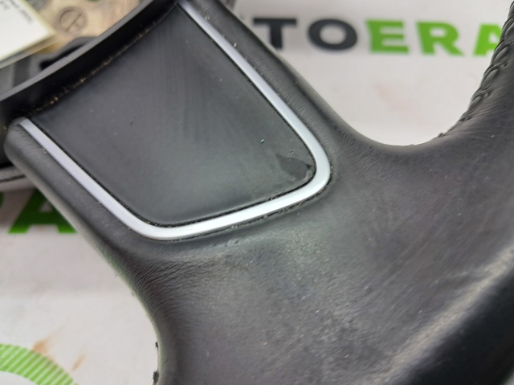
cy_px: 192
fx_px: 401
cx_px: 257
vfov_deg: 51.3
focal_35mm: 27
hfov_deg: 65.4
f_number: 1.8
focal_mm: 4
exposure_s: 1/50
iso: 50
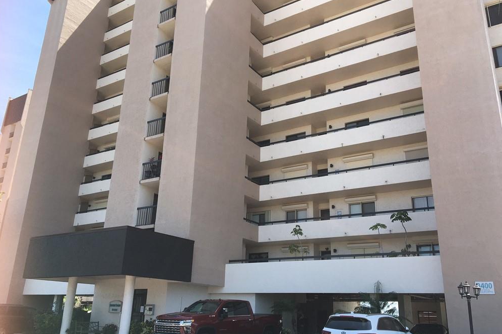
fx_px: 432
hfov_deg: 60.3
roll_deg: -2.5
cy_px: 166
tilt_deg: +18.7
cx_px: 255
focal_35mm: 31
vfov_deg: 42.3
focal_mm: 4.15
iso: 25
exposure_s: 1/674
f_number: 2.2
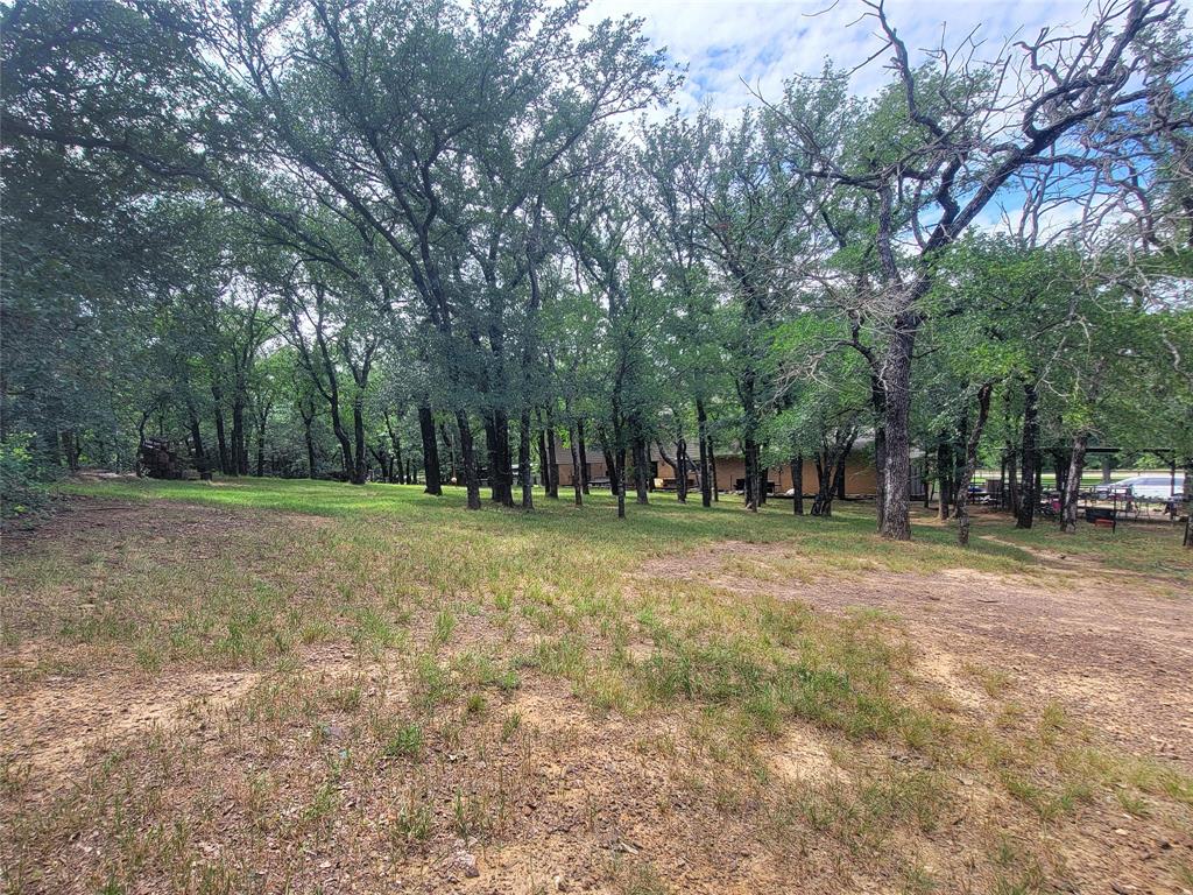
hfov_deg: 106.2
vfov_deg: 89.9
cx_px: 596
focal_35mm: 13
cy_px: 448
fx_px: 448
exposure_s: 1/289
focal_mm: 2.2
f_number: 2.2
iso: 50
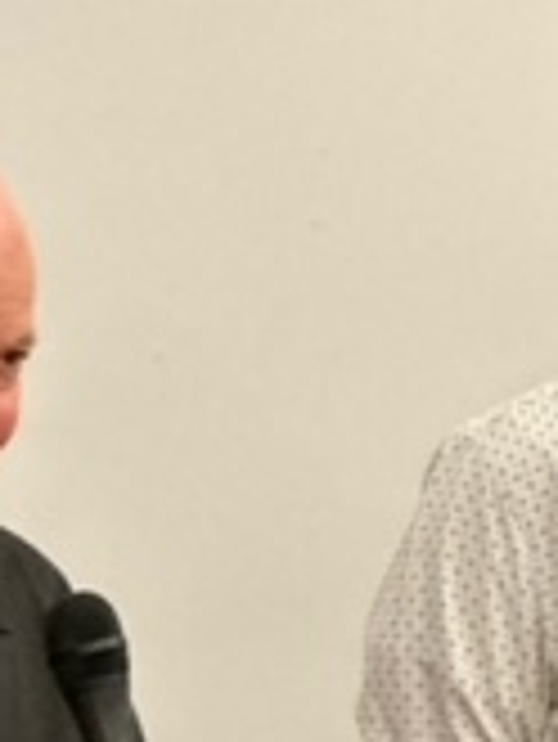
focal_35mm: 299
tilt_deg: -4.0
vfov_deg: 6.6
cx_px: 238
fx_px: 6418
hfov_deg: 5.0
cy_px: 760
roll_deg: +1.7
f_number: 2.8
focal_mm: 9
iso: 500
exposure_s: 1/24
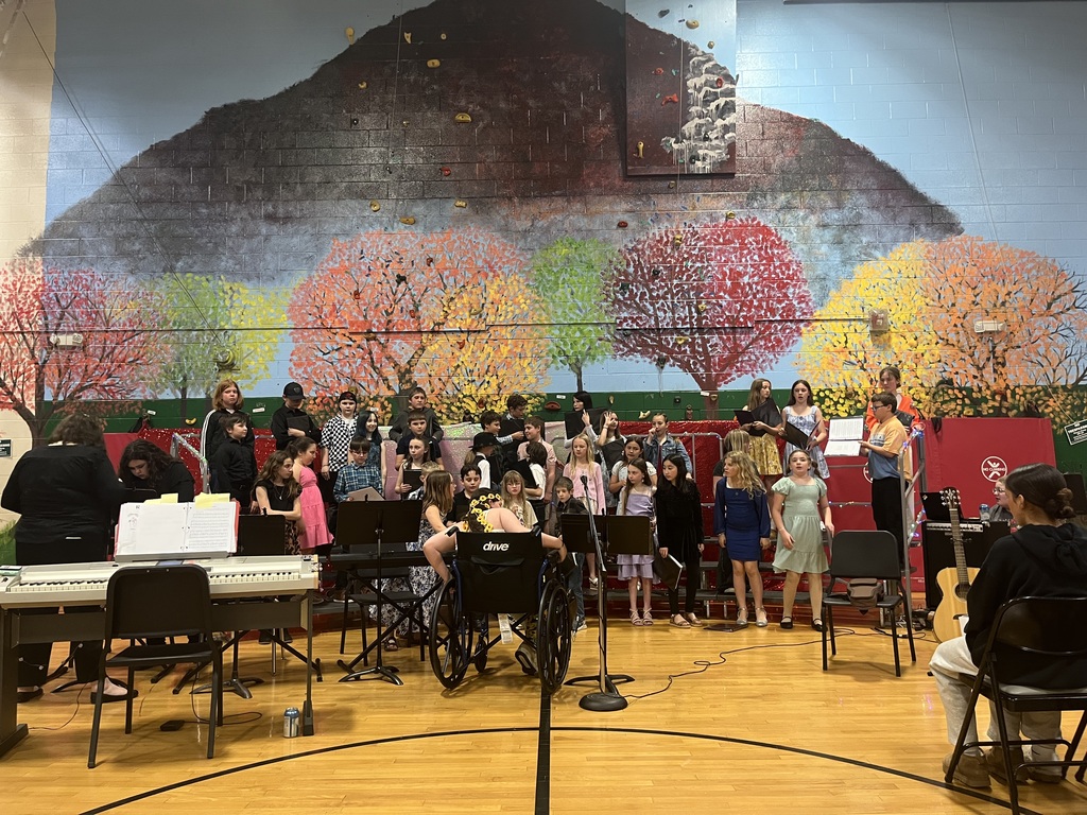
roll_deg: +1.3
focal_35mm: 26
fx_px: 816
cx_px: 544
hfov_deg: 67.3
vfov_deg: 53.1
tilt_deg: +4.9
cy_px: 408
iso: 200
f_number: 1.6
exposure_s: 1/60
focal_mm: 5.1
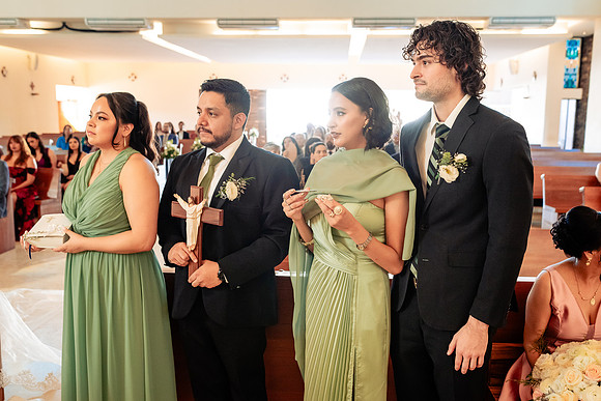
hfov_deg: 53.3
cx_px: 300
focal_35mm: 36
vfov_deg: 37.0
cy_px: 200
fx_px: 599
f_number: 4.5
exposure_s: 1/125
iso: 2500
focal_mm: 35
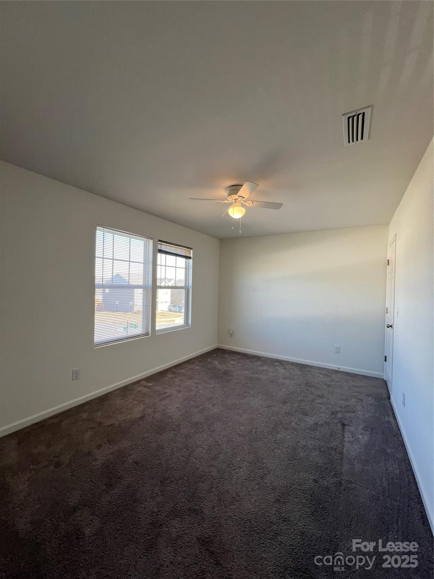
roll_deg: +0.0
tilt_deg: -3.0
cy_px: 290
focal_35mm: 13
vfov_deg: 106.2
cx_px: 217
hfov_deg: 89.9
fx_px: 217
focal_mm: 1.57
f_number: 1.8
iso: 64
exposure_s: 1/120
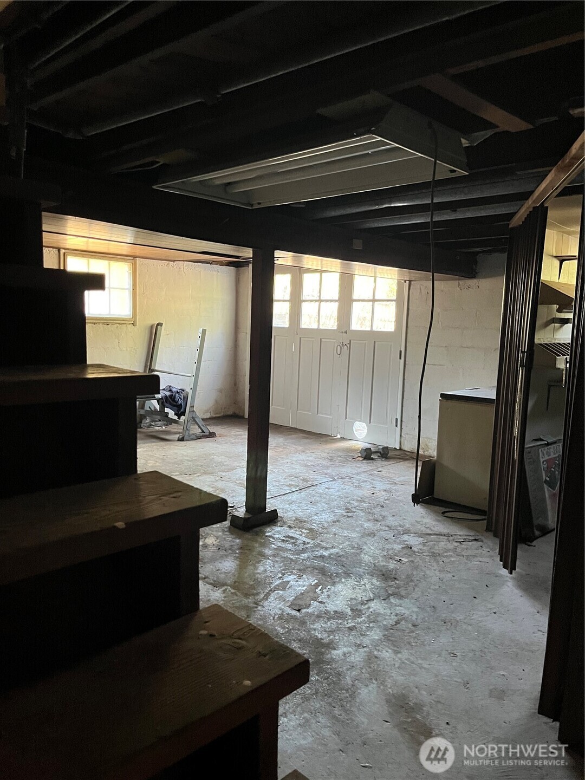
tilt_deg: -6.6
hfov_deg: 53.1
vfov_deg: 67.3
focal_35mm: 26
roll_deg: -2.2
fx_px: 586
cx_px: 292
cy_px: 390
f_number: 1.6
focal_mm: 5.1
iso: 500
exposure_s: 1/59
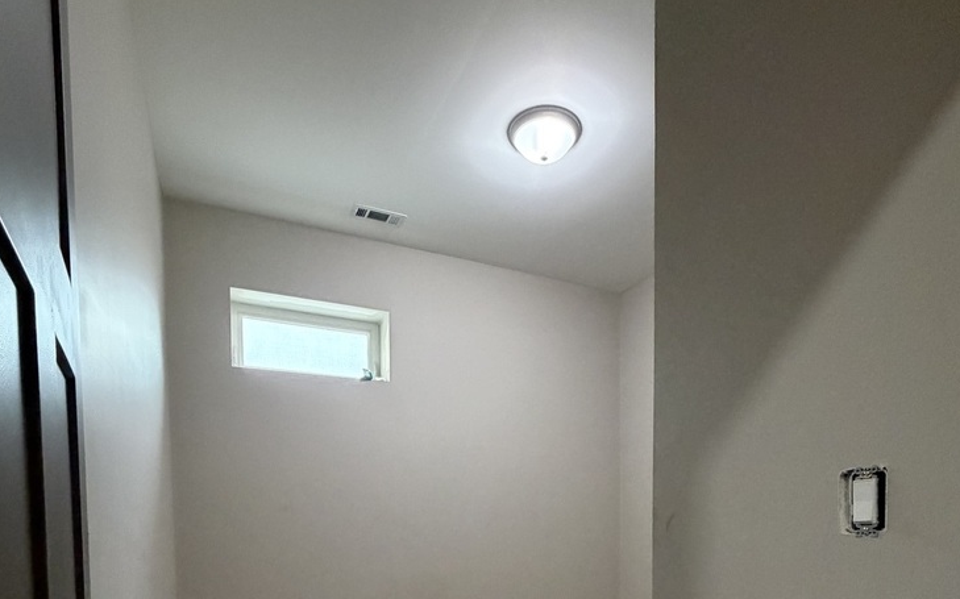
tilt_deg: -2.4
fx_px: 575
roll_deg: +0.5
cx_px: 508
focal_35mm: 22
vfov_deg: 48.5
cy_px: 552
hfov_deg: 79.6
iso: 500
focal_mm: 2.22
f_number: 2.2
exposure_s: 1/60
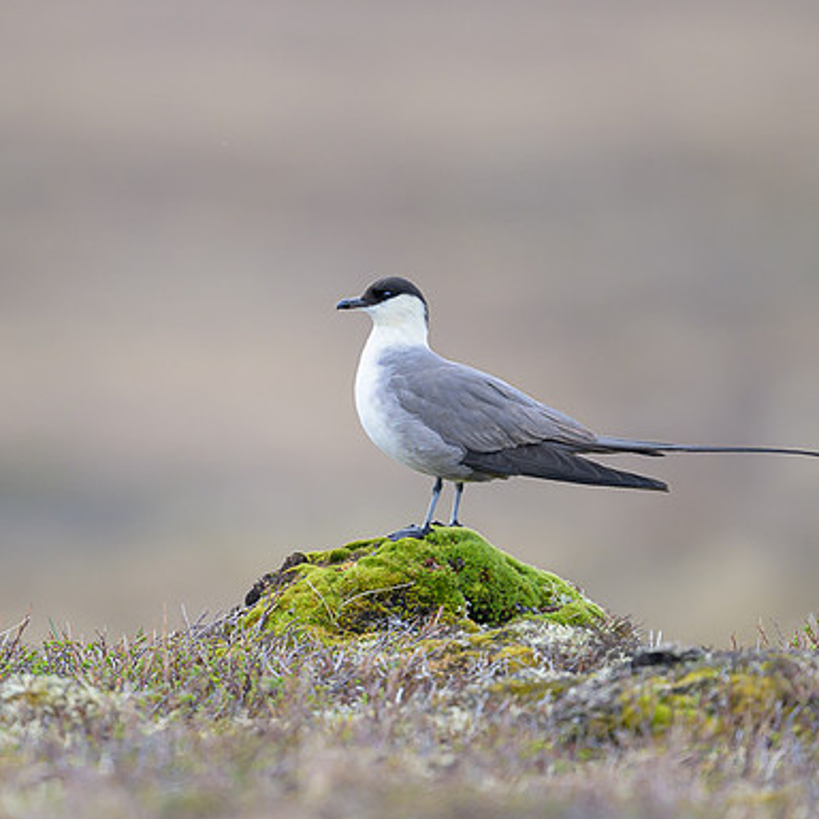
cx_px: 339
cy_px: 355
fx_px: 25188
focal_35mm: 941
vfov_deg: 1.9
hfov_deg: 1.9
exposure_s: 1/2000
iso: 800
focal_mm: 560
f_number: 4
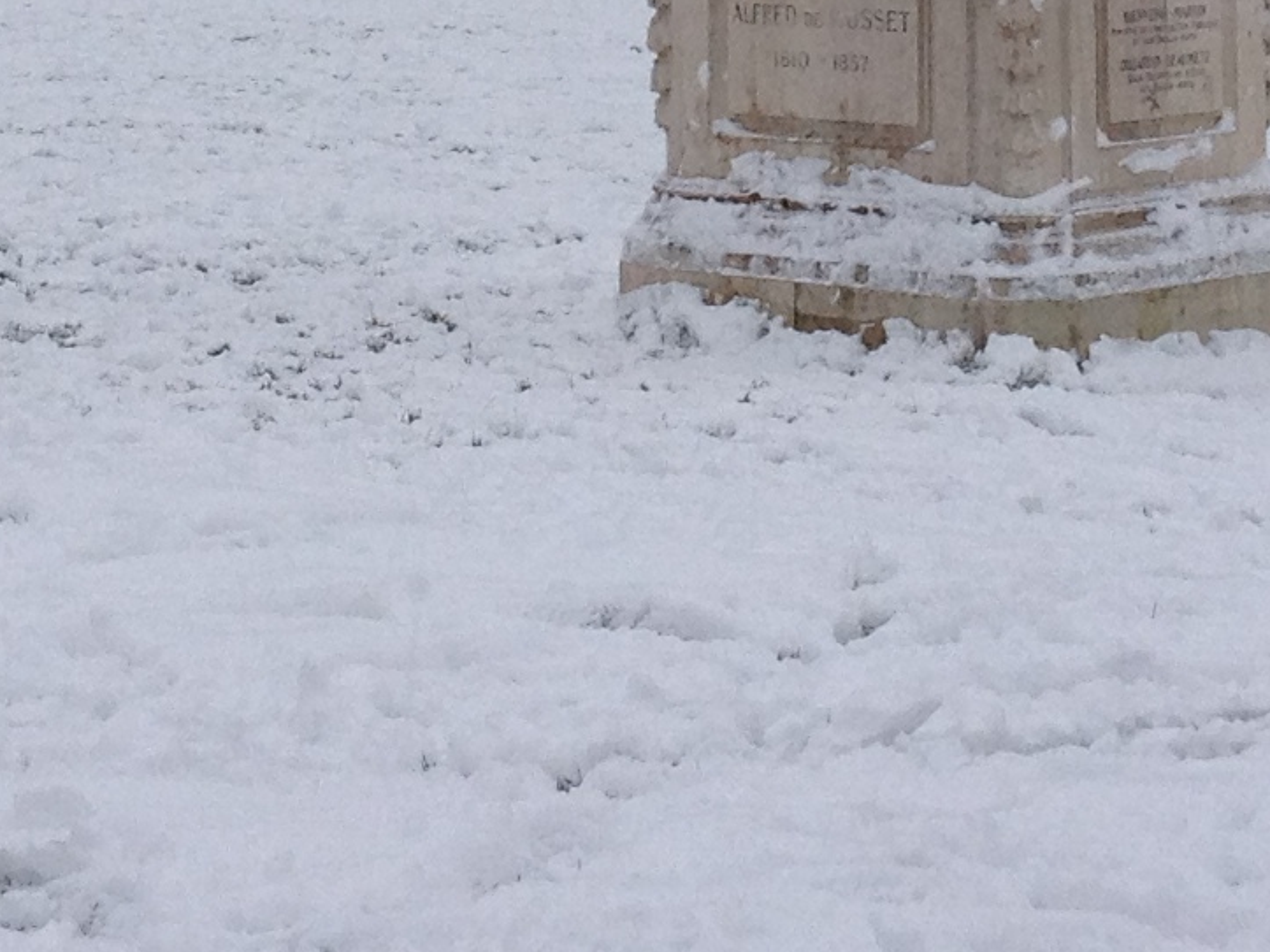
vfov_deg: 9.1
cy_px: -495
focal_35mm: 158
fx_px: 5796
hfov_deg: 12.5
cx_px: 710
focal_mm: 4.28
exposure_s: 1/973
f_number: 2.4
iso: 64
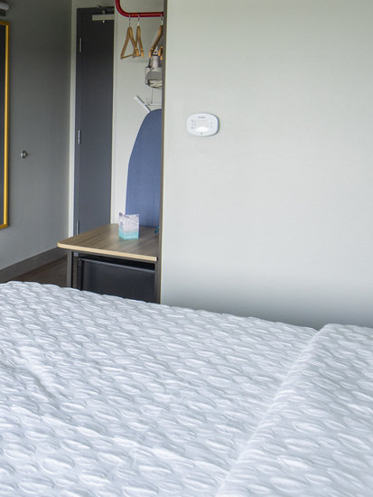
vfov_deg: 37.3
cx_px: -8
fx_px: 718
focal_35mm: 50
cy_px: 125
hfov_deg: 27.3
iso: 500
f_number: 4
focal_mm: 16
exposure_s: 1/100
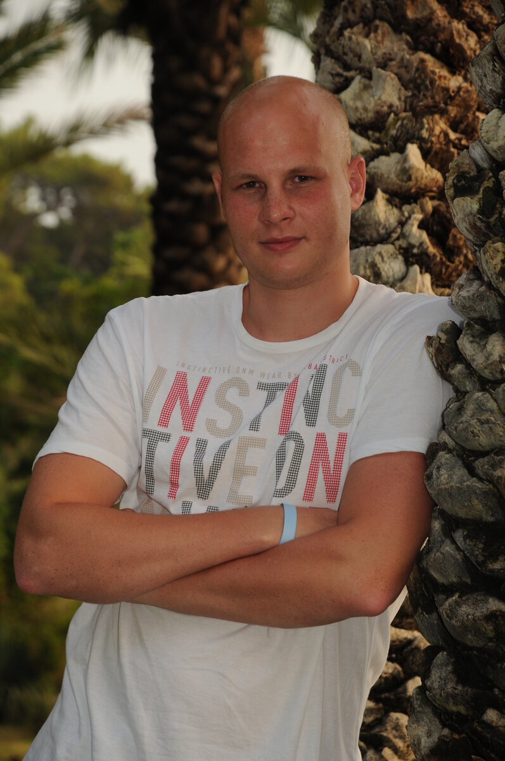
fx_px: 3544
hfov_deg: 8.2
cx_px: 252
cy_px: 380
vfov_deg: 12.2
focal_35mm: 168
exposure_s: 1/60
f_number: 6.3
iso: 200
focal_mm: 112
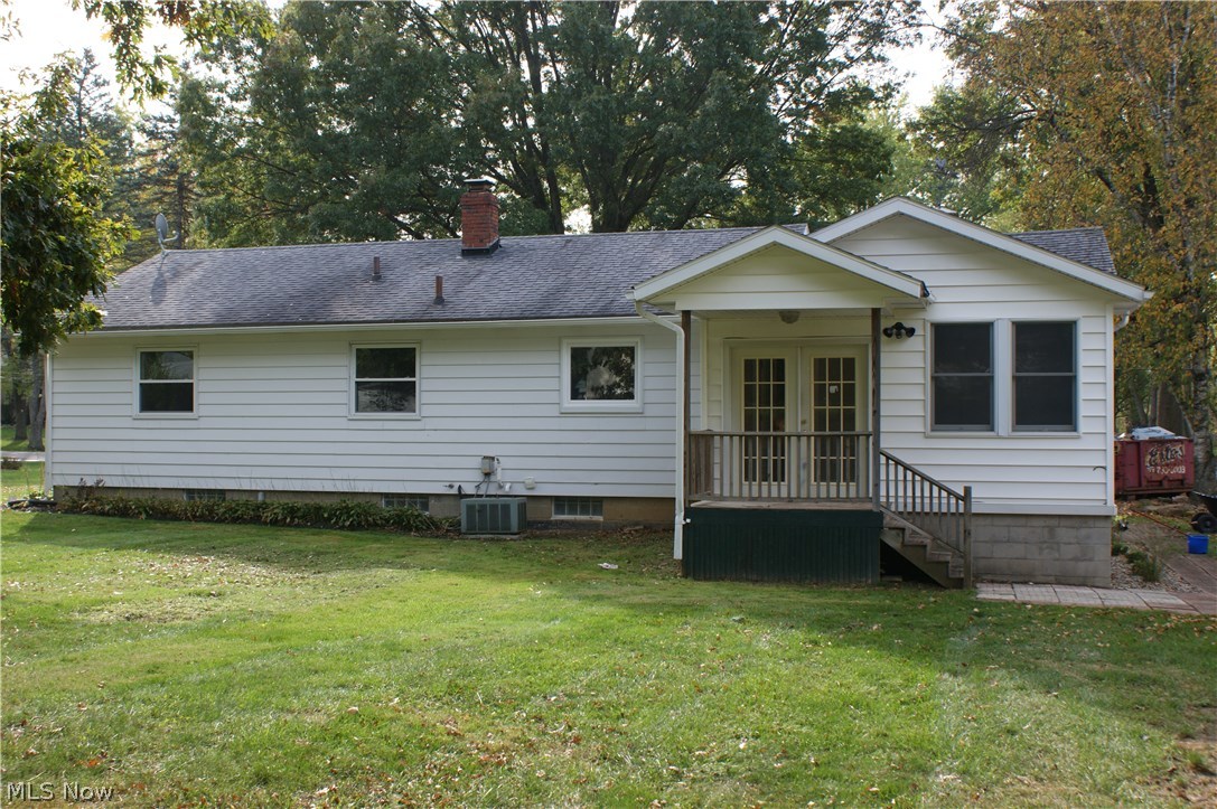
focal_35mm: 39
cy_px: 404
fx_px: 1317
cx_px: 608
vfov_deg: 34.2
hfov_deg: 49.6
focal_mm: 26
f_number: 7.1
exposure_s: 1/60
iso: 100
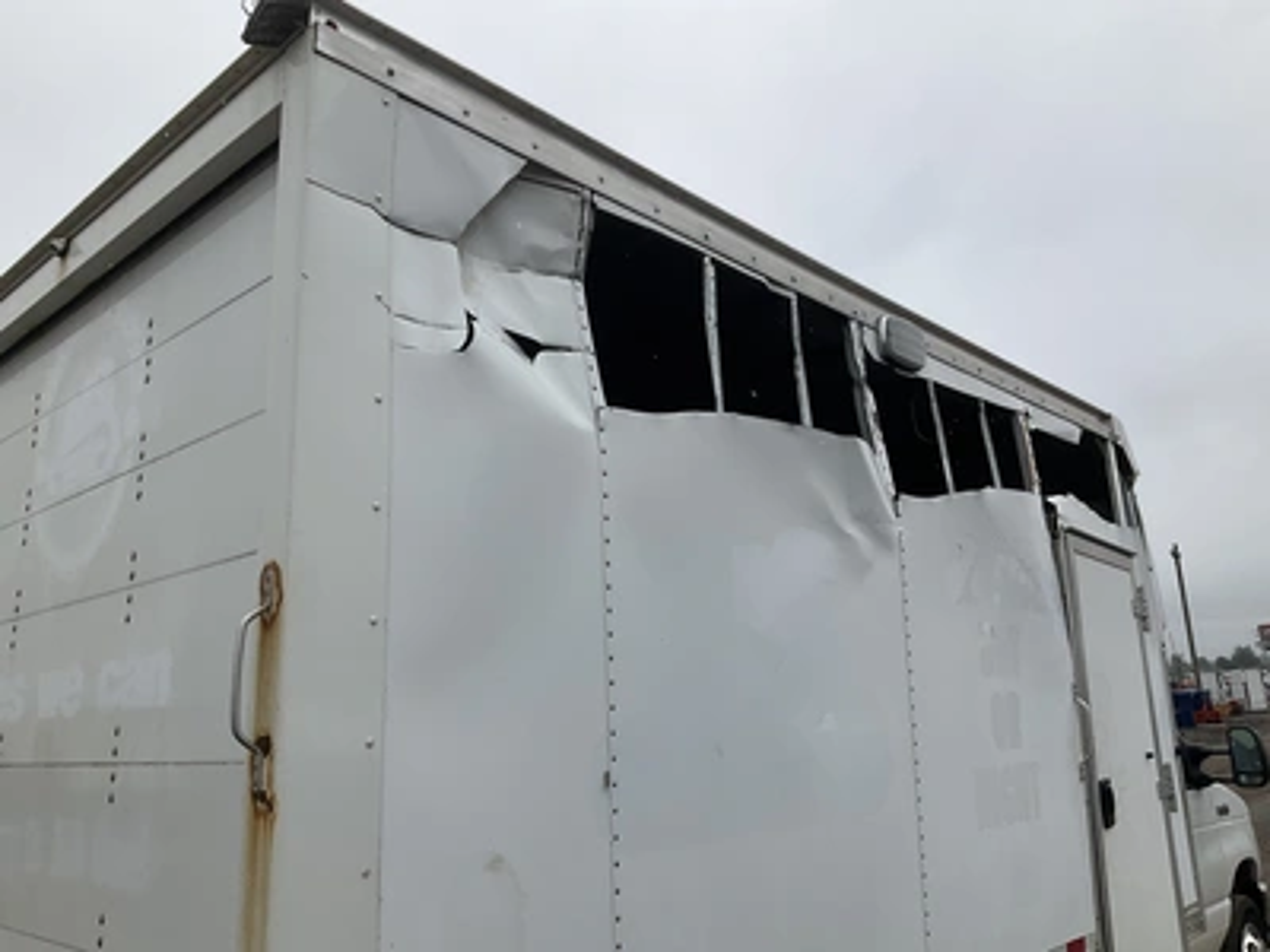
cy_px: 476
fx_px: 1064
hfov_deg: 61.7
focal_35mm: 29
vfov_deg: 48.2
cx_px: 635
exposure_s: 1/2320
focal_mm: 3
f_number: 1.8
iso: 25
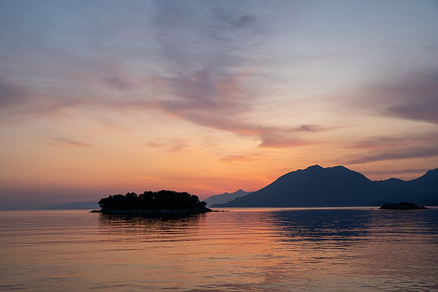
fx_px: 493
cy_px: 146
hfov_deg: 47.9
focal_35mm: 40
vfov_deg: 33.0
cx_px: 219
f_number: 5.6
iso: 100
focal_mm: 27
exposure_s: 1/50
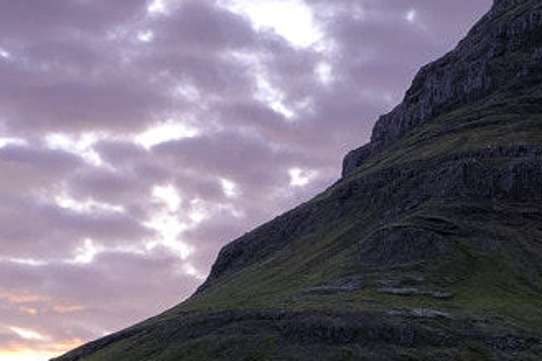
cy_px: 519
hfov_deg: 13.8
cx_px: 588
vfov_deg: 9.2
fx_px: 2197
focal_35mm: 146
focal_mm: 20
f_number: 8
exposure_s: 1/7
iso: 200
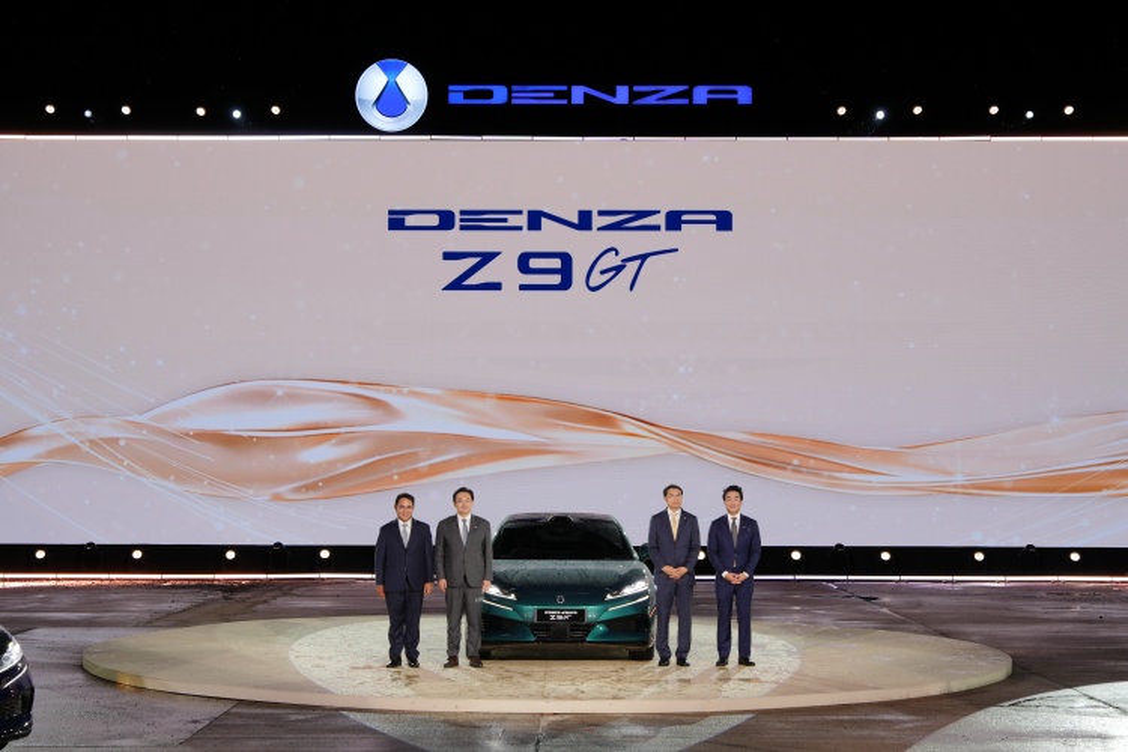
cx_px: 564
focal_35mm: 60
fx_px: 1880
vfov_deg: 22.6
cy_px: 376
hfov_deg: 33.4
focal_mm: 60
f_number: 5.6
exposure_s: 1/125
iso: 320
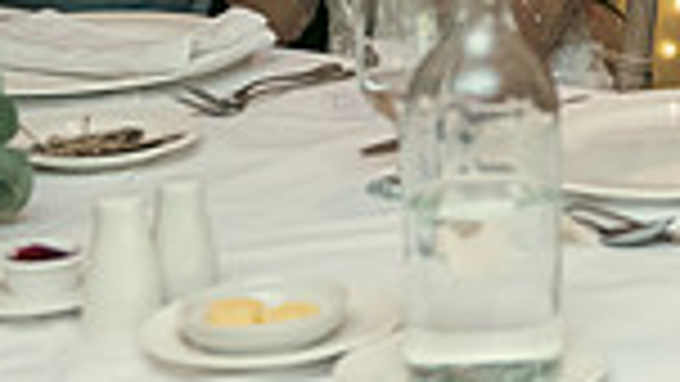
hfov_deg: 13.5
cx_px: 905
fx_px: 2759
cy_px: -353
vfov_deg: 7.6
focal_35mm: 153
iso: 800
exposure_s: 1/160
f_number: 3.5
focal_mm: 38
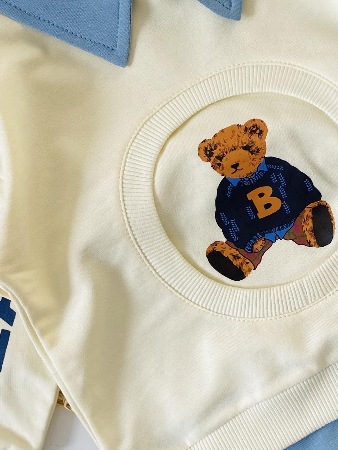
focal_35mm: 67
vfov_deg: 29.0
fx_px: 872
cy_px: 237
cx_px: 309
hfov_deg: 21.4
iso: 32
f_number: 1.8
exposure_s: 1/149
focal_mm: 4.25
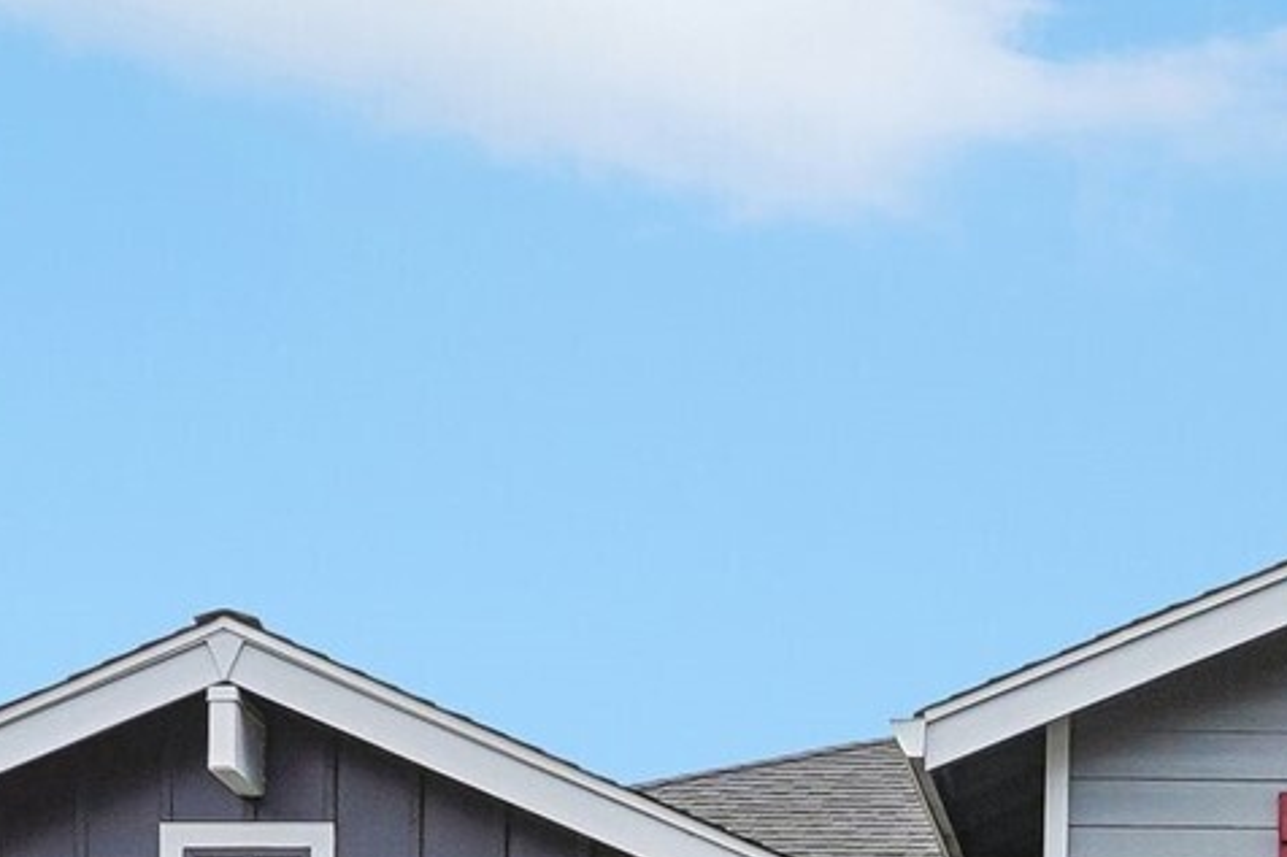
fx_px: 3824
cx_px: 1326
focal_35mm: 107
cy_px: 1345
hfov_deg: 18.5
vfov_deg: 12.1
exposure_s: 1/125
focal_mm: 20
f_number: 8
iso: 200
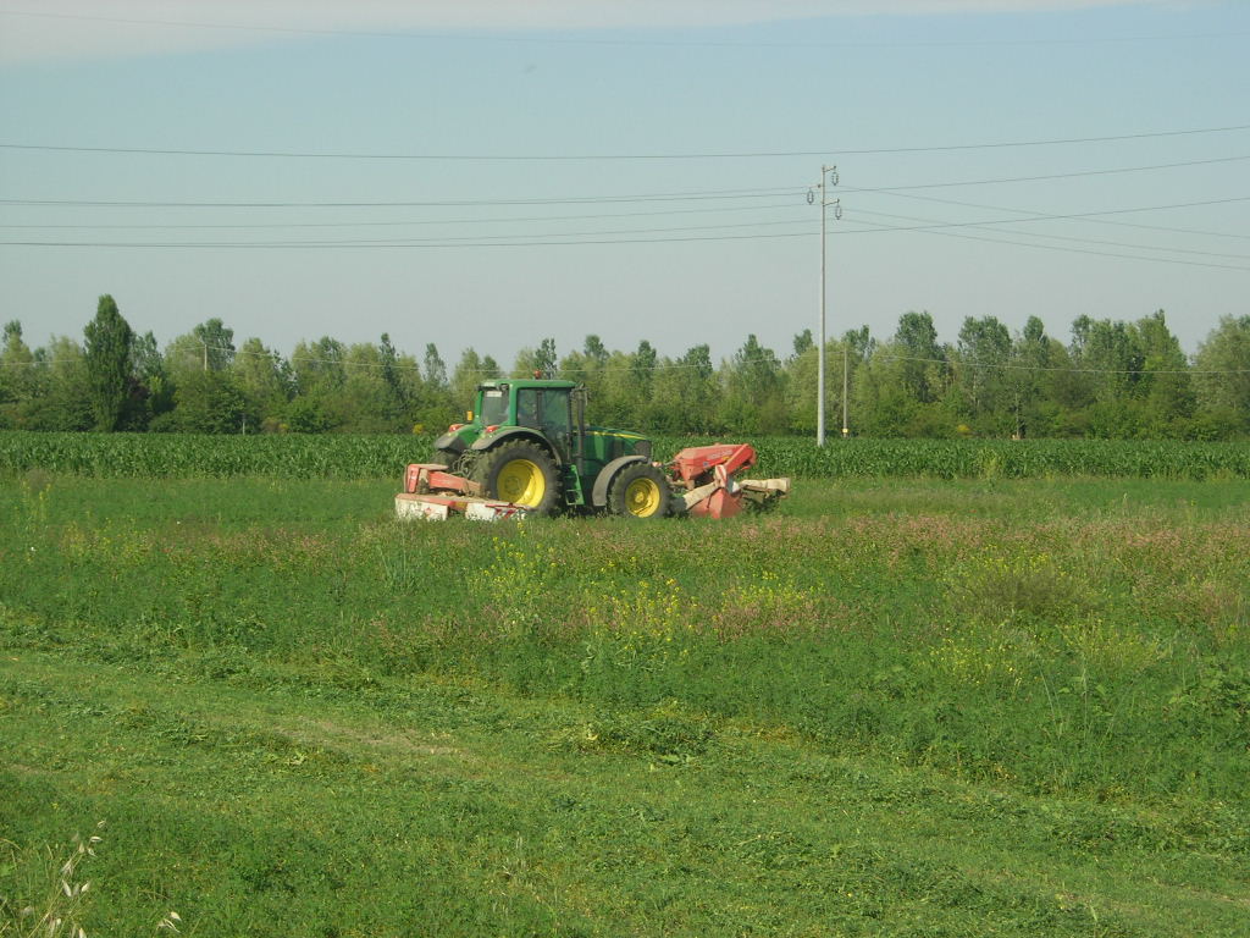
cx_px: 625
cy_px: 469
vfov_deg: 13.1
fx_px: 4080
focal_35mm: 113
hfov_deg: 17.4
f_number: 8.2
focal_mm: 23.4
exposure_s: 1/204
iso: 64
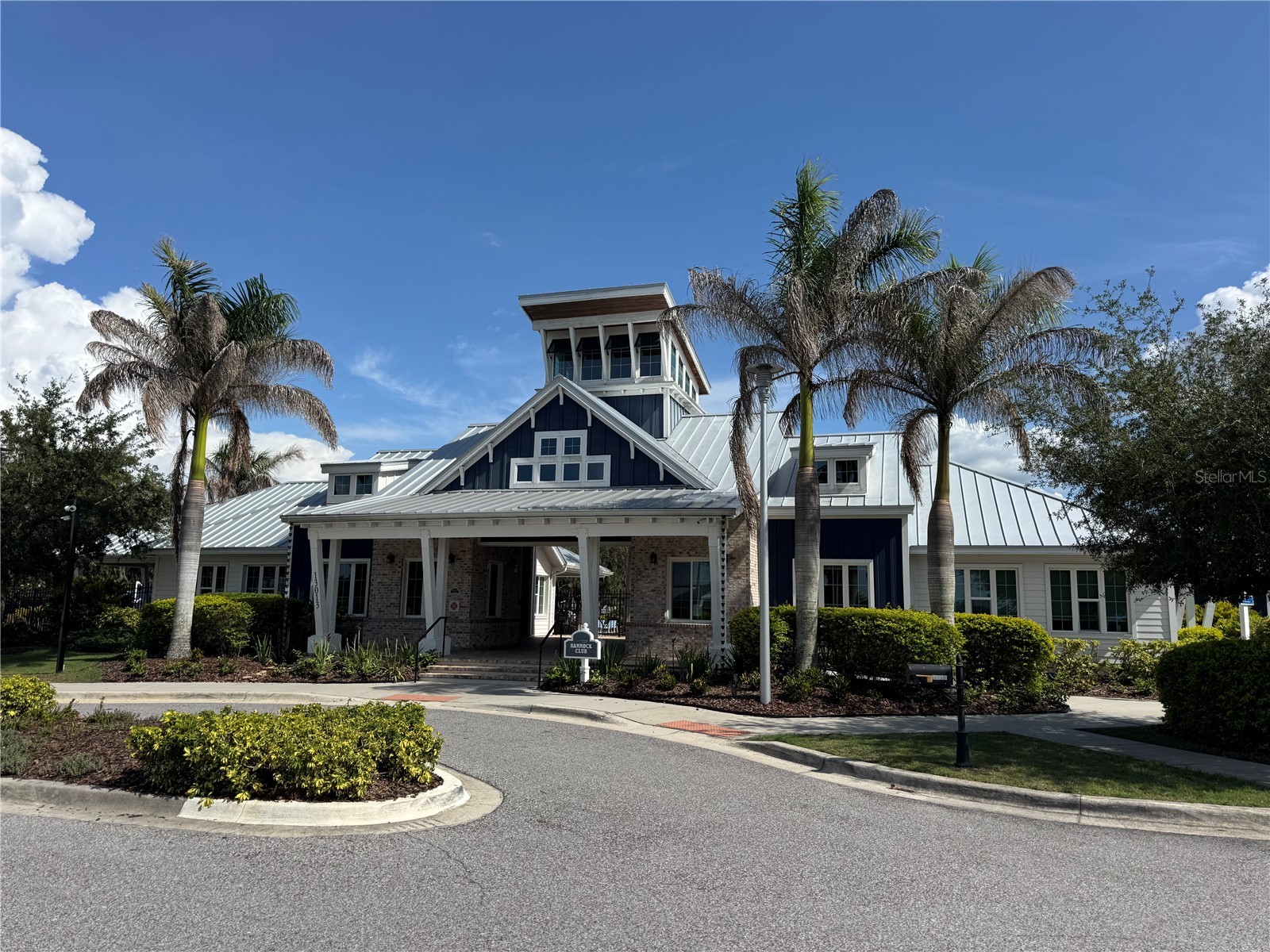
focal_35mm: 24
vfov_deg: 56.8
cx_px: 635
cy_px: 476
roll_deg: -0.7
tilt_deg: +8.8
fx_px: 881
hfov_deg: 71.6
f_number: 1.78
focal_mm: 6.76
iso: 80
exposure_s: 1/7092
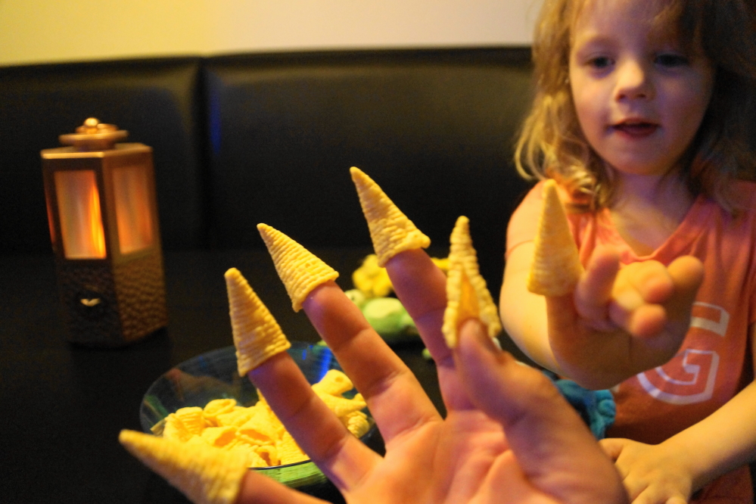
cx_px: 378
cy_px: 252
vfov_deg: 47.9
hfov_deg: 67.4
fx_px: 567
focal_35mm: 27
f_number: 3.5
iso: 1600
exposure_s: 1/30
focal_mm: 18
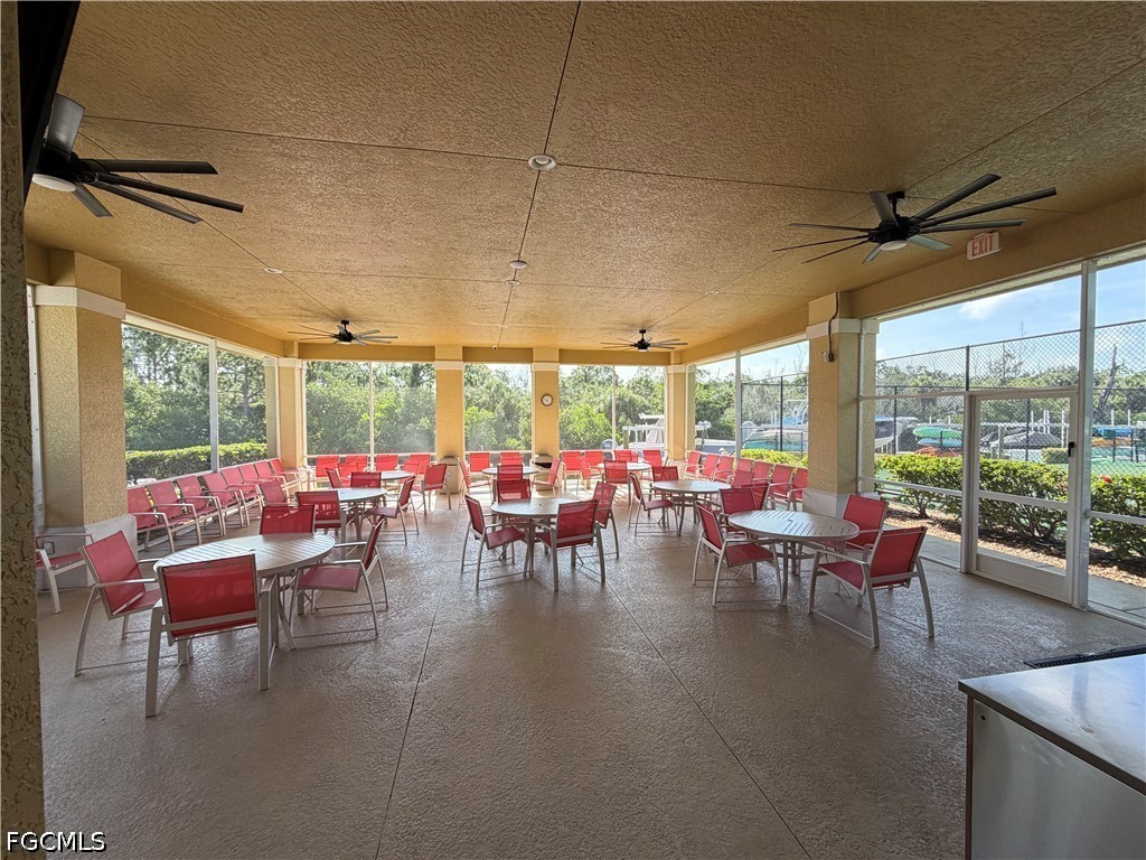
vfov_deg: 85.7
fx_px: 463
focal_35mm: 14
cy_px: 430
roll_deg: +0.7
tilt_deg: -1.7
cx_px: 573
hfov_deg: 102.1
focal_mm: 2.22
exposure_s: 1/213
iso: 50
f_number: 2.2
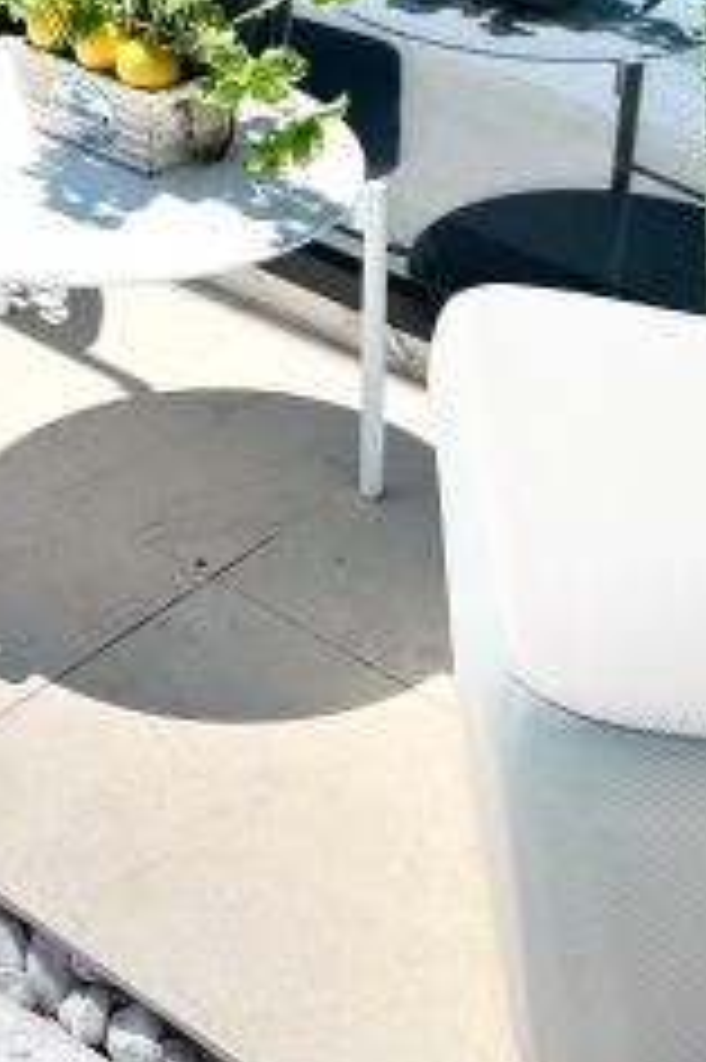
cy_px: 155
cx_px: 378
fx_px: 2150
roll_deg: -4.6
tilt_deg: -24.5
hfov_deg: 18.6
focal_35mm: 73
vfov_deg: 27.0
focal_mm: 5.7
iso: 50
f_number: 1.5
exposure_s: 1/8696
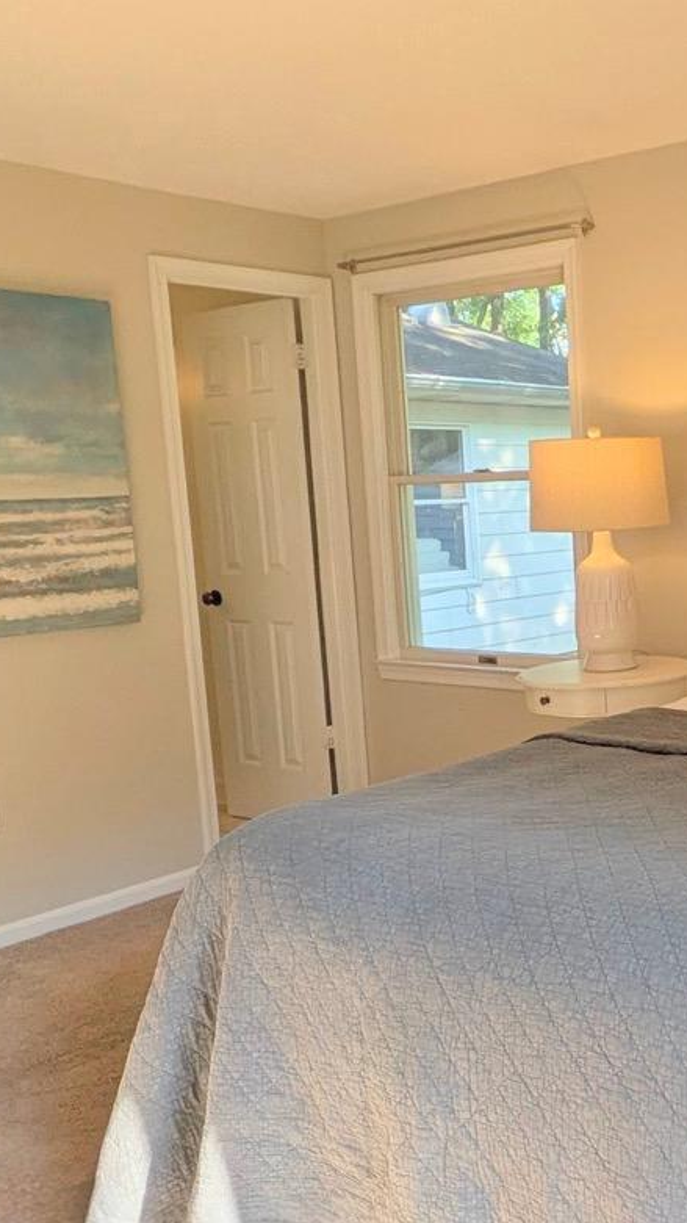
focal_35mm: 40
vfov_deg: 50.3
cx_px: 709
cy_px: 700
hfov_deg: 27.7
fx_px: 1296
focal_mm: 1.85
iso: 32
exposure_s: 1/547
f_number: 2.2
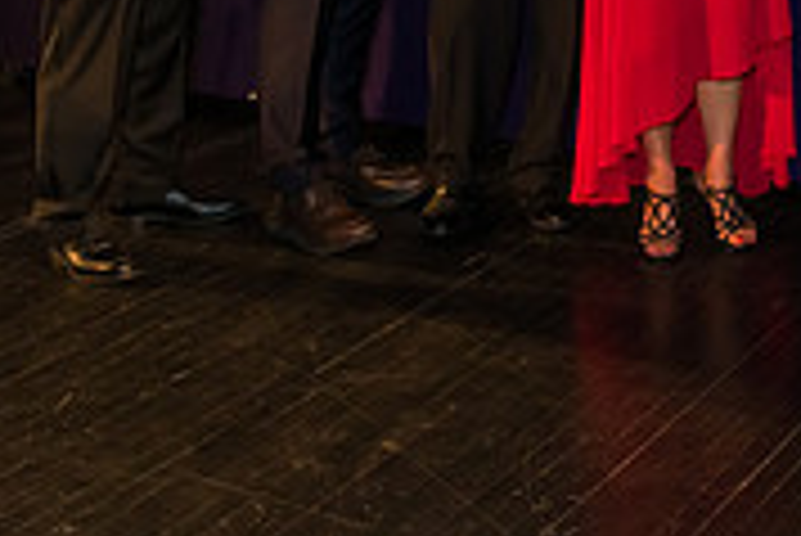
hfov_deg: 22.8
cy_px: -209
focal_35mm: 78
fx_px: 1737
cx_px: 1076
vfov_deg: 16.3
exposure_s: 1/200
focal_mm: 24
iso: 1000
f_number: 4
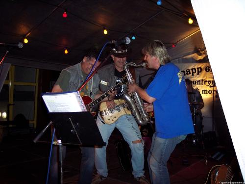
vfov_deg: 36.8
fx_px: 276
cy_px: 92
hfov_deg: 47.9
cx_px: 122
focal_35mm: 39
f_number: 2.8
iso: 100
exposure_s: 1/60
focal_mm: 8
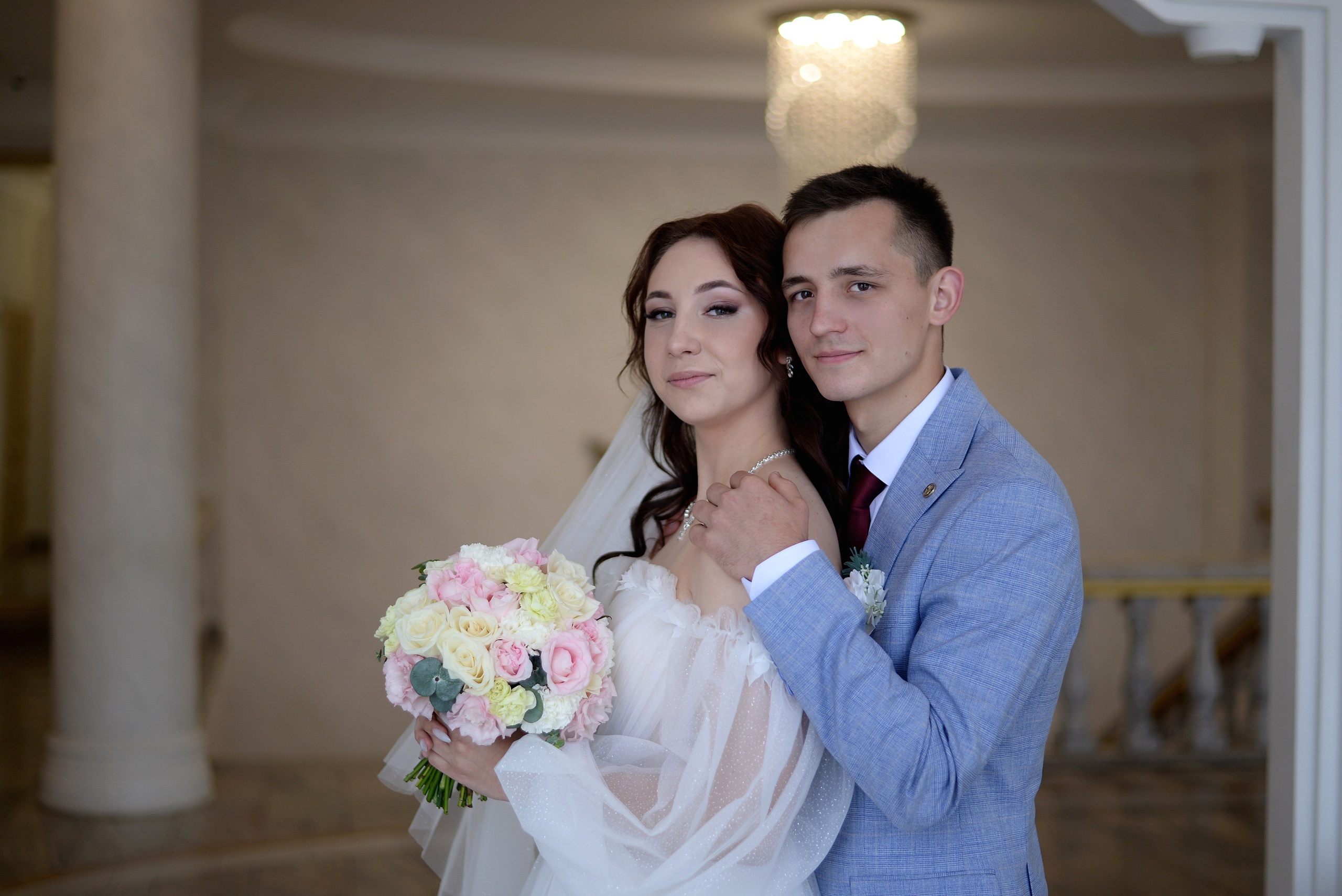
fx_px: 1865
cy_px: 448
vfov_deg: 27.0
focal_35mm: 50
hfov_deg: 39.6
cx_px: 671
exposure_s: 1/125
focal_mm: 50
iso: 160
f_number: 1.8
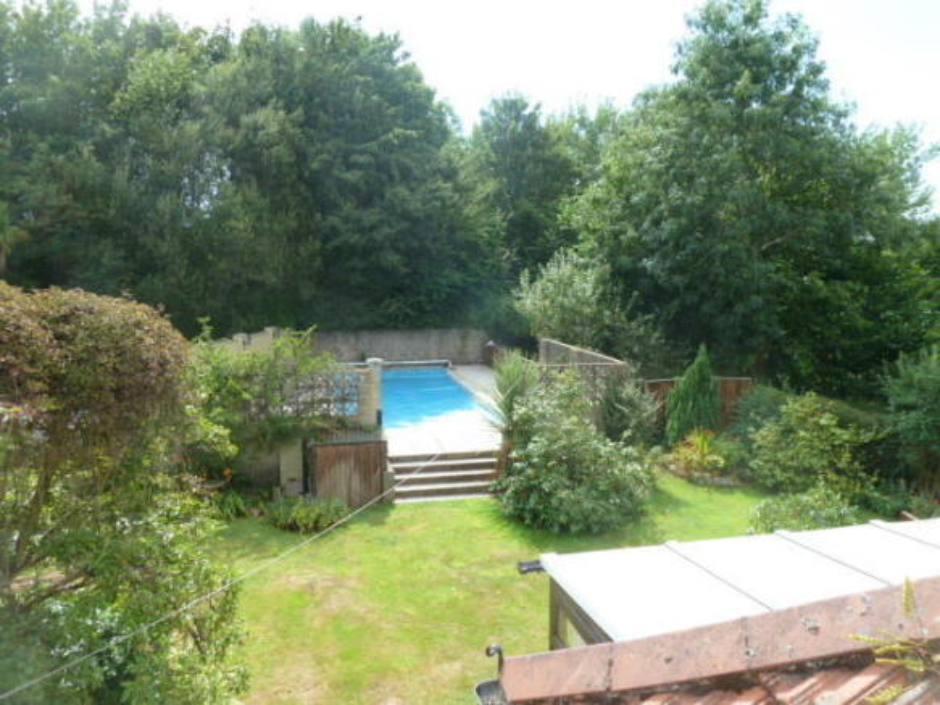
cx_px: 470
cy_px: 352
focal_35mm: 25
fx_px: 679
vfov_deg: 54.9
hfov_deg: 69.4
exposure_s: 1/250
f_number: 4
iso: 80
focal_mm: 4.1
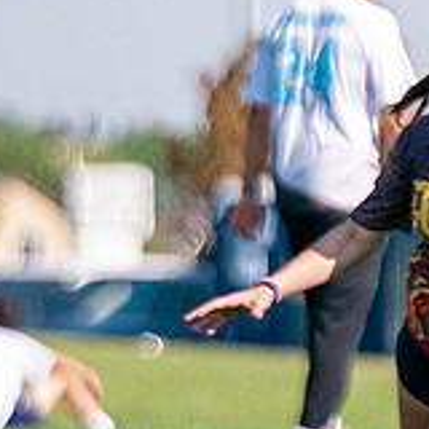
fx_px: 22728
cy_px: 150
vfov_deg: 1.1
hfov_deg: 1.1
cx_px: 483
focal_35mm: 1621
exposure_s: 1/16000
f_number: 2.8
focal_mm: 200
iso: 1000
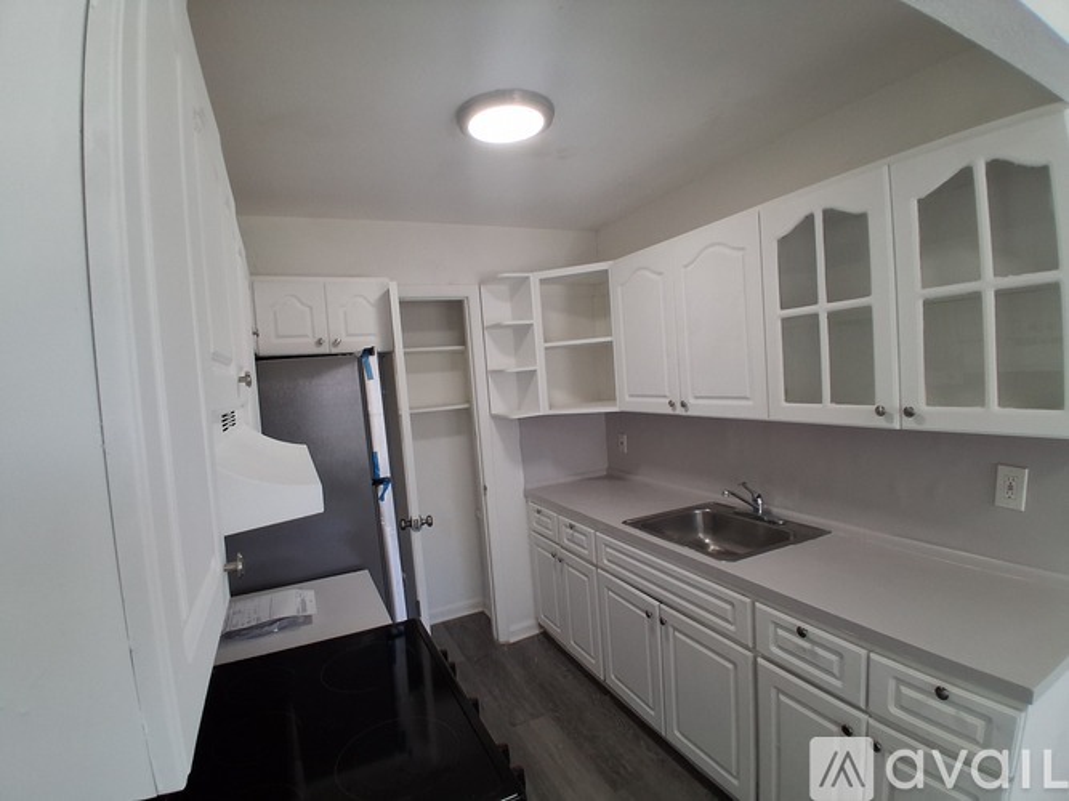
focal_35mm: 17
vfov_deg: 74.7
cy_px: 400
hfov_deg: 91.0
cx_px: 534
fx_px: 525
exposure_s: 1/60
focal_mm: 1.4
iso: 100
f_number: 2.2
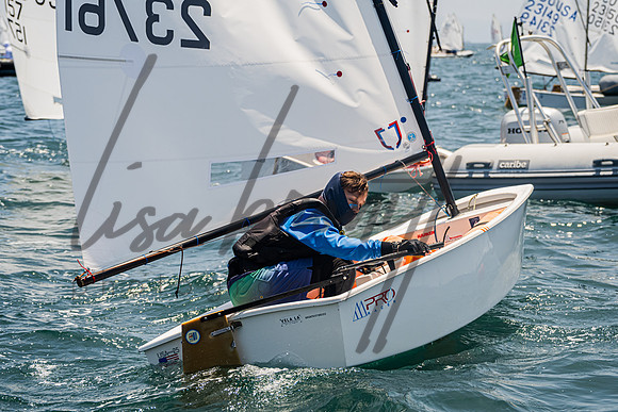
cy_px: 259
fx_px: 1820
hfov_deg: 19.3
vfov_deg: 12.9
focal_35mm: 106
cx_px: 322
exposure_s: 1/1000
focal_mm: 84
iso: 250
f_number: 6
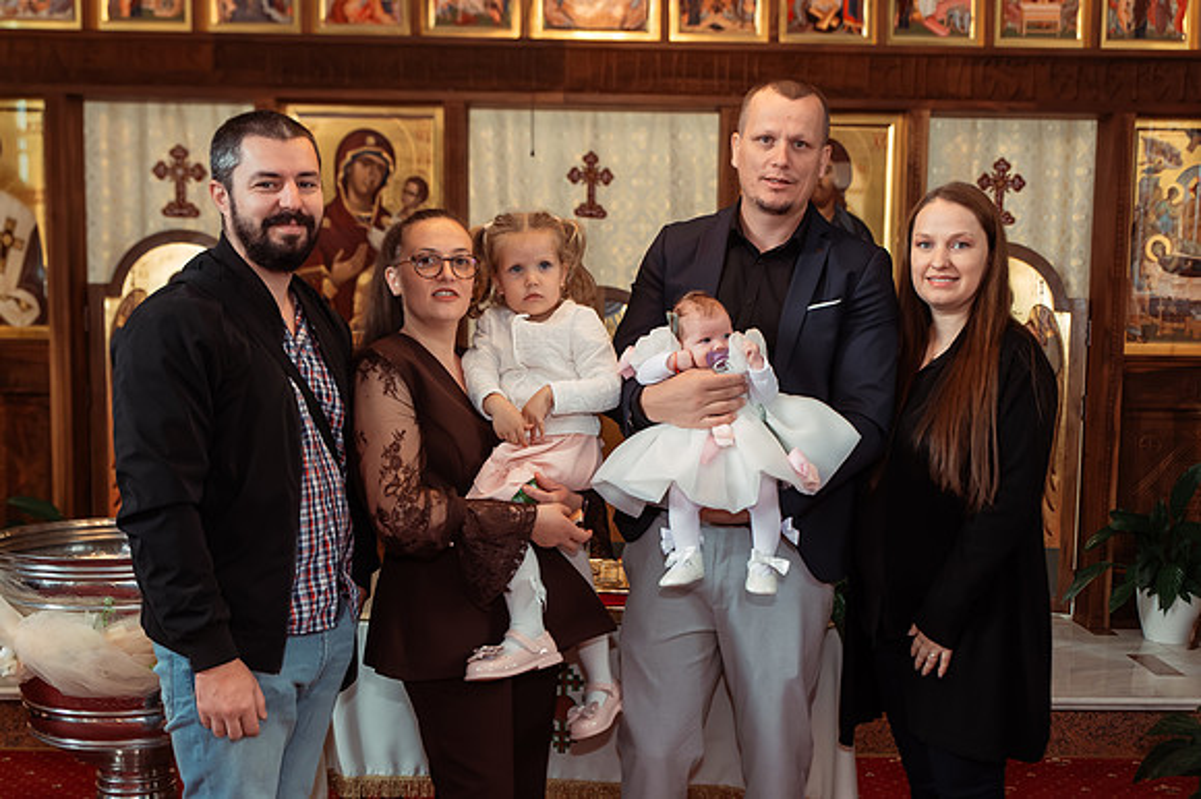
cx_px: 637
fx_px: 1410
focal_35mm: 42
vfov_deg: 31.6
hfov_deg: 46.1
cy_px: 423
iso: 3200
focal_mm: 38
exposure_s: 1/250
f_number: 3.5
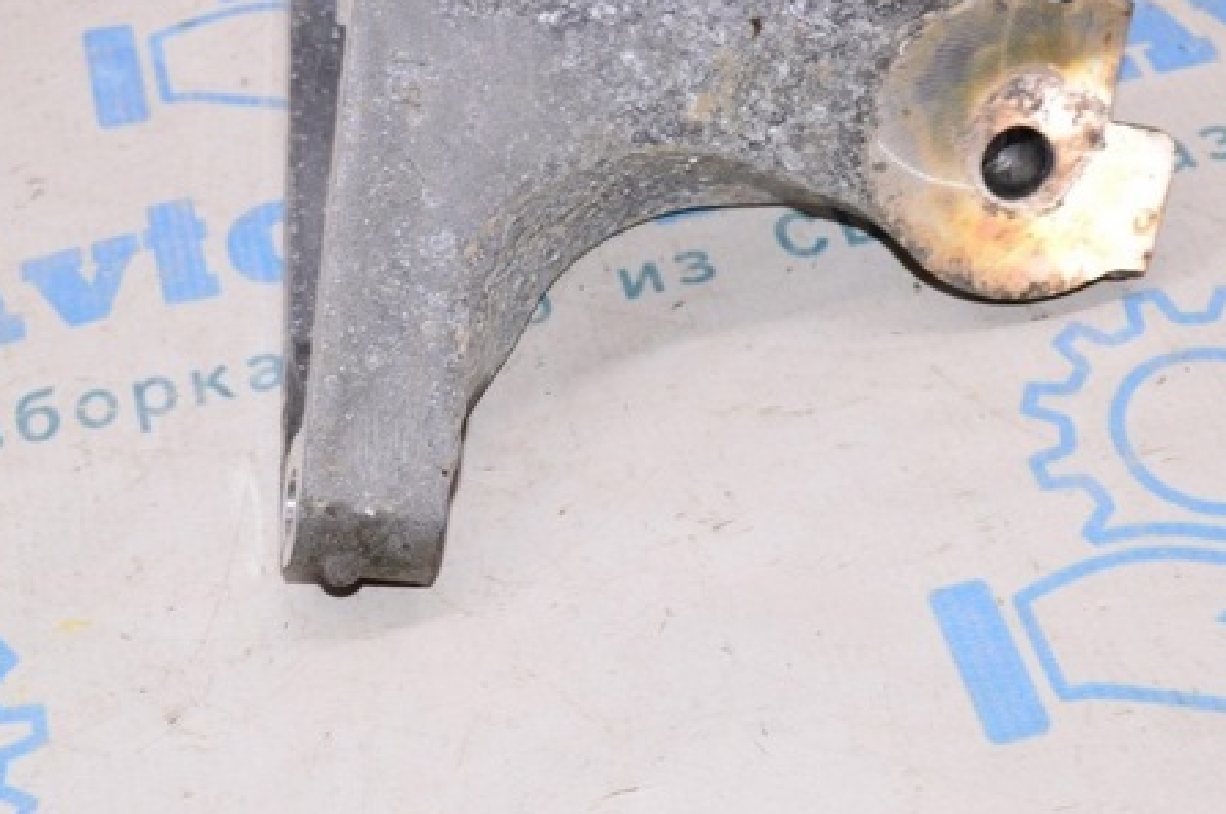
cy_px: 325
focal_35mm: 73
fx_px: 2483
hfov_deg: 27.7
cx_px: 557
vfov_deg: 18.6
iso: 1600
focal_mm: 34
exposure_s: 1/125
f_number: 8
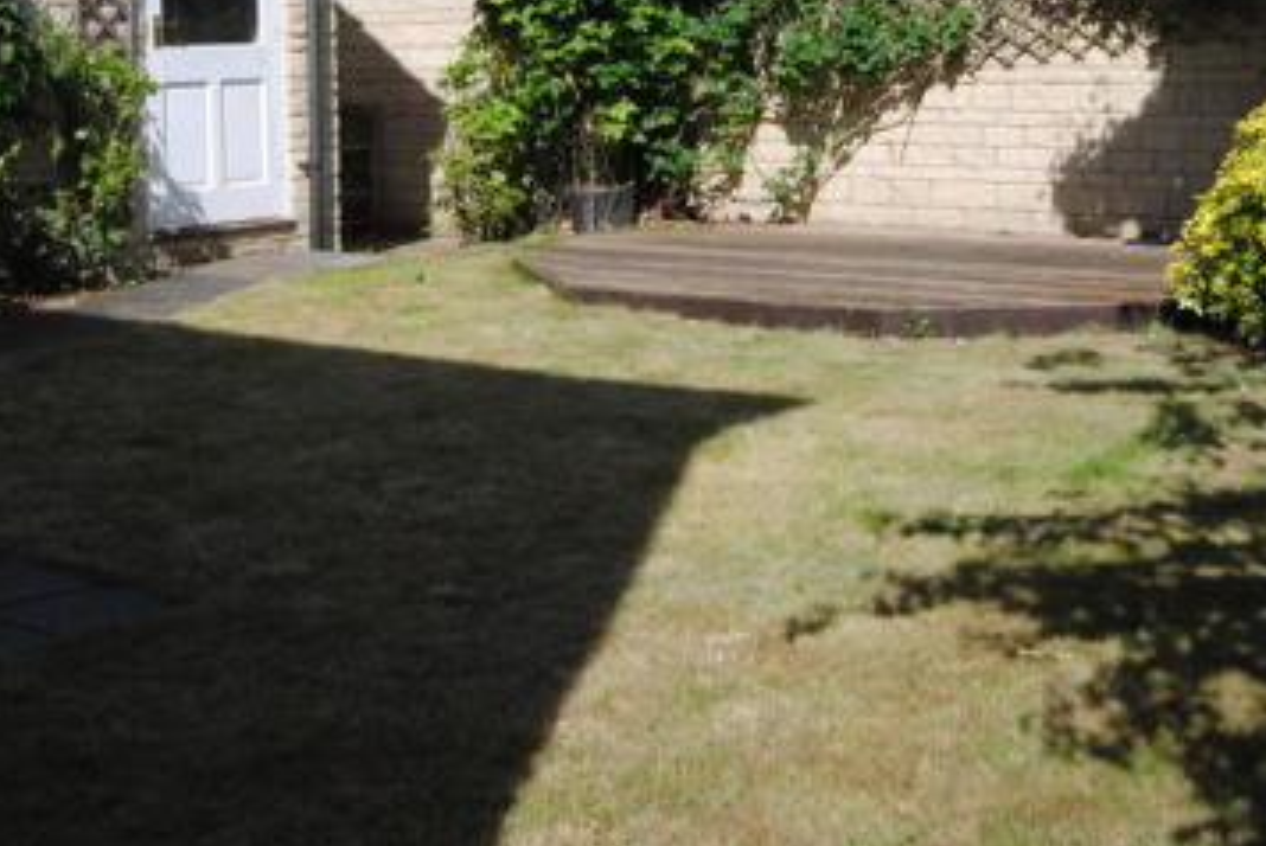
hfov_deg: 36.1
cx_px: 752
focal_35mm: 55
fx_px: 1936
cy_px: 101
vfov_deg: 24.0
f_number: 8
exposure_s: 1/250
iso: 100
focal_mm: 20
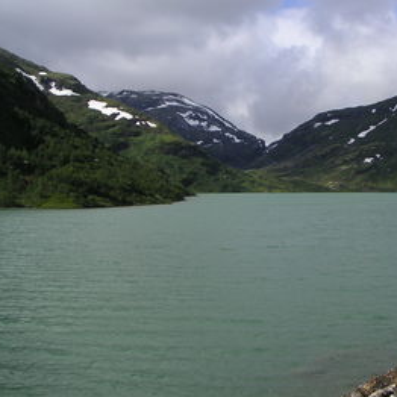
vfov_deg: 34.0
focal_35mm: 50
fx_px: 649
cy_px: 177
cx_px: 279
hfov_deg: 33.6
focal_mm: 5.7
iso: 50
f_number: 6.7
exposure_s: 1/180
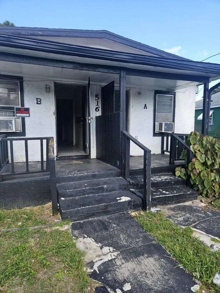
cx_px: 110
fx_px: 195
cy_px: 146
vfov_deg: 73.9
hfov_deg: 58.9
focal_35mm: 23
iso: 25
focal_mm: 5.4
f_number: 1.8
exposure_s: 1/364
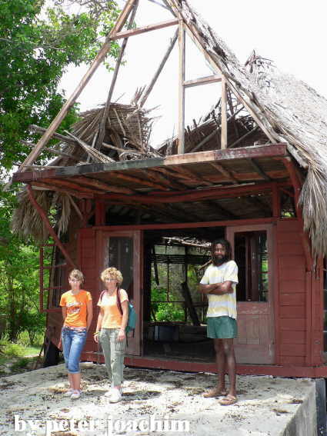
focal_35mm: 35
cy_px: 218
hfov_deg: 40.7
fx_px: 441
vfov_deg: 52.6
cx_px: 164
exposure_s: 1/125
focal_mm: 6
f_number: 4
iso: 64
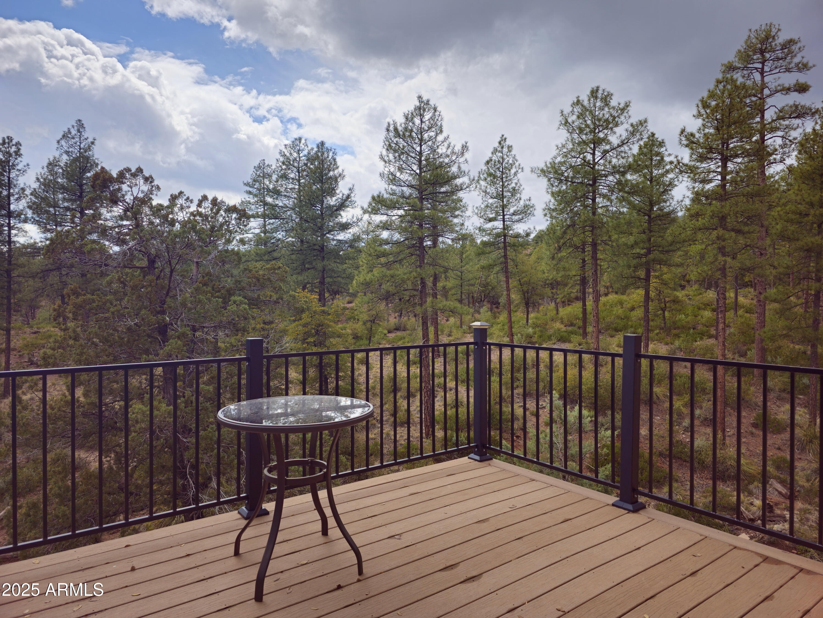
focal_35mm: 23
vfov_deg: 58.9
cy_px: 309
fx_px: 547
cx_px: 412
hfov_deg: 73.9
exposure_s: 1/483
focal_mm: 6.3
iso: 10
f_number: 1.7
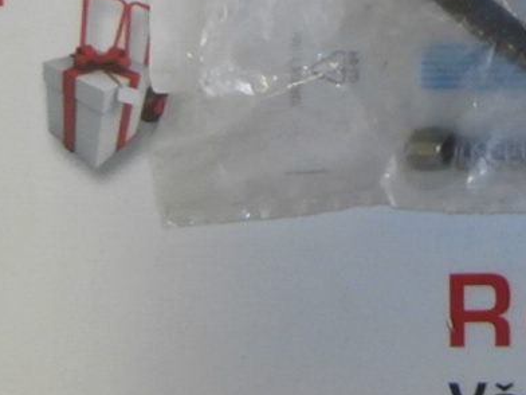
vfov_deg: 13.7
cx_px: 958
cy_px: -290
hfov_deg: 16.6
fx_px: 1489
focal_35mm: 98
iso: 200
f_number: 3
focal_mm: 4.2
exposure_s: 1/30
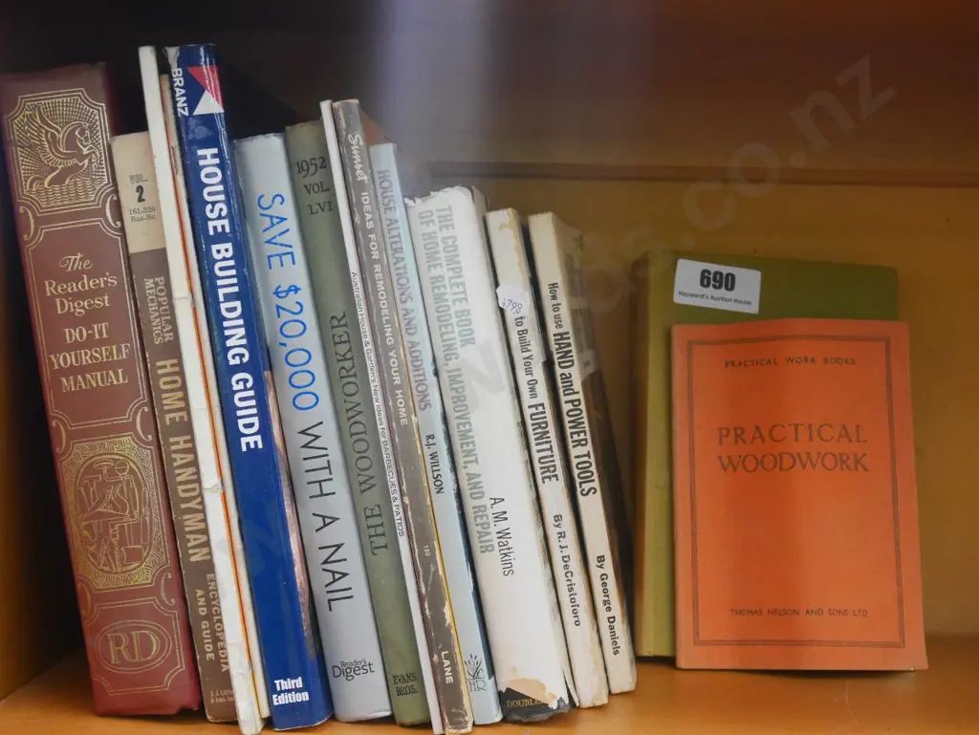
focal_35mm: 50
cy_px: 368
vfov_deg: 29.1
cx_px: 490
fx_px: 1415
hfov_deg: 38.2
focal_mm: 25
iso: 3200
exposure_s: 1/25
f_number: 5.1
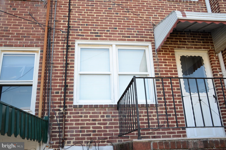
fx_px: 207
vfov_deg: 39.8
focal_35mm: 33
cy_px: 75
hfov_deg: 57.3
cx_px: 113
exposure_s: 1/125
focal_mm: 22
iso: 100
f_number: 4
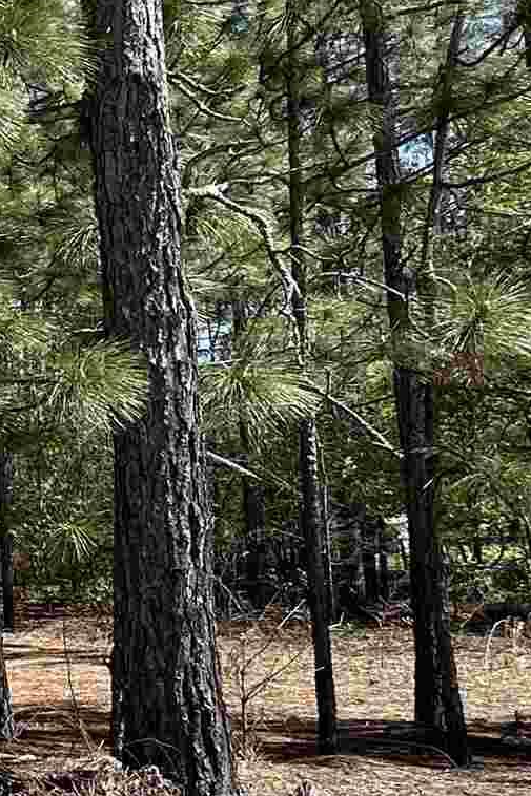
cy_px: 419
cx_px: -526
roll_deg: +1.3
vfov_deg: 33.9
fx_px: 1306
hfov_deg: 17.1
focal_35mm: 59
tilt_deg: +5.6
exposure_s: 1/450
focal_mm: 2.22
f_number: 2.2
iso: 40
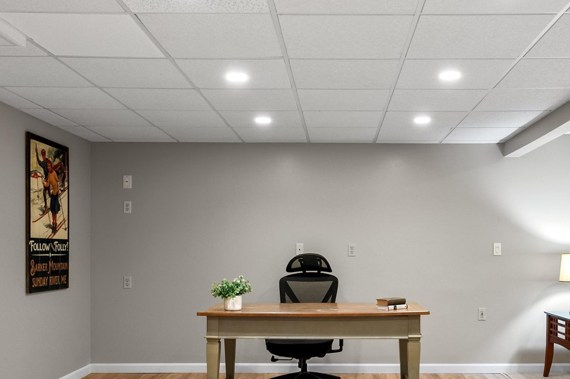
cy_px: 258
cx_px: 332
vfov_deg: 33.0
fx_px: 633
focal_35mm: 40
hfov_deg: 48.3
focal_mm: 15
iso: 250
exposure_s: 1/10
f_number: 7.1
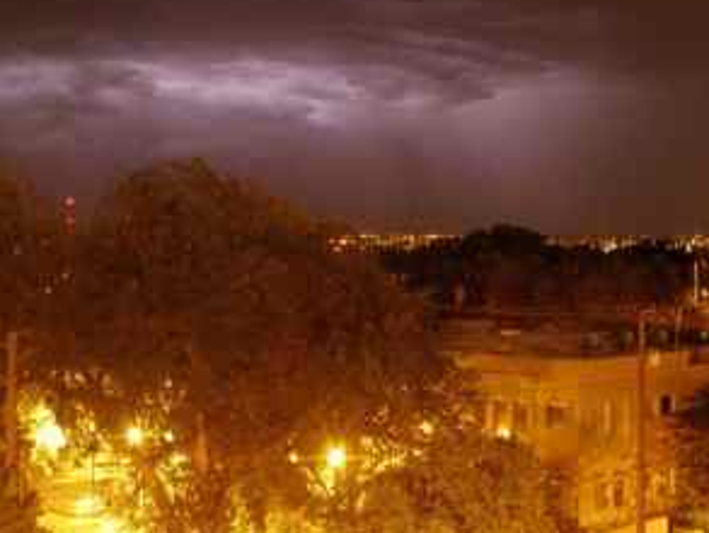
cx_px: 380
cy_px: 299
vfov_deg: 21.0
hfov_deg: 27.8
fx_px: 1434
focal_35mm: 70
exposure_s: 4
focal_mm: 6.7
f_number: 3.5
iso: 250
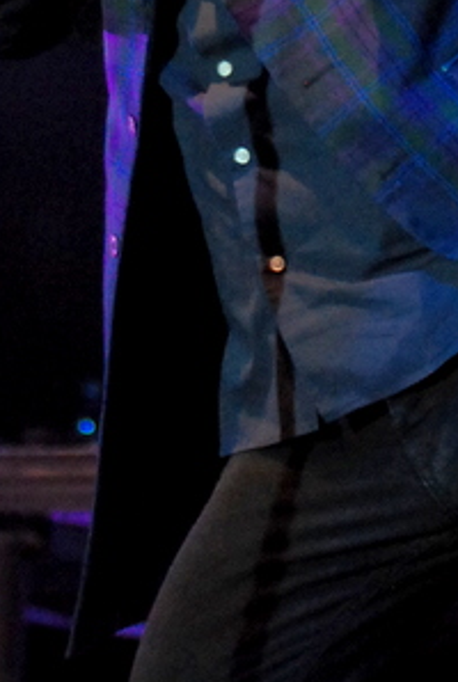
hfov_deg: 4.8
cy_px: -60
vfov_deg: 7.1
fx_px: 5508
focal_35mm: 290
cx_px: 271
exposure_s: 1/640
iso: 1600
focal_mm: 80
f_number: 2.8
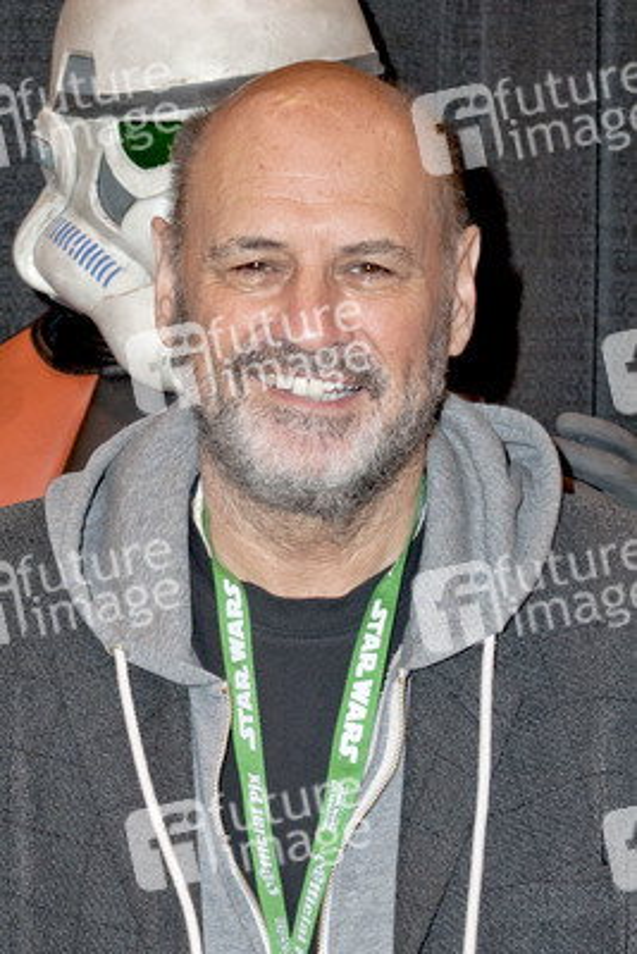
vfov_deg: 39.6
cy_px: 477
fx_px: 1326
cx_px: 318
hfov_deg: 27.0
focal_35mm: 50
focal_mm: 50
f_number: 4
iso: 500
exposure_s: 1/400
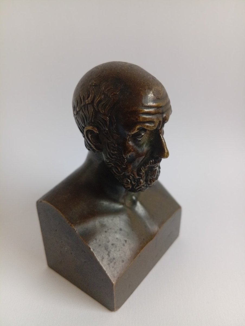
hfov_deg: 51.5
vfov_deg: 65.2
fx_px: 254
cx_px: 122
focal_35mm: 27
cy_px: 163
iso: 248
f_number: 1.8
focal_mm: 3.84
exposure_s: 1/50
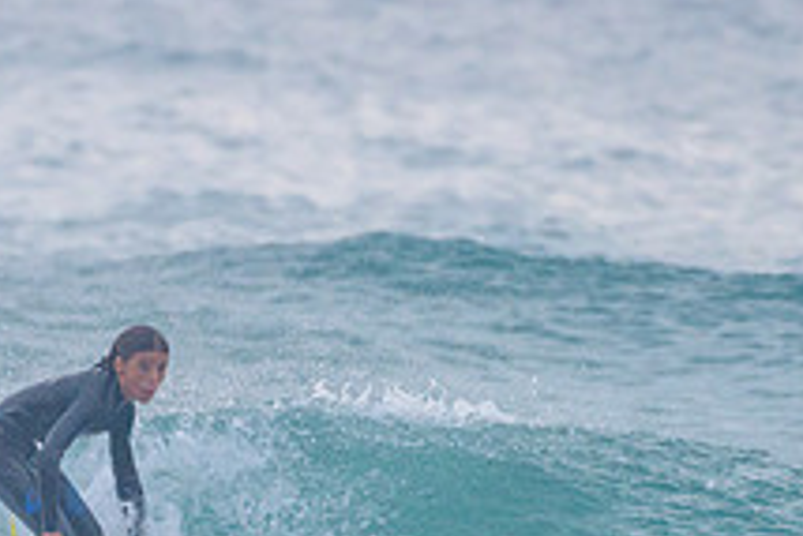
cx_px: 55
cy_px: 588
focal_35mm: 1664
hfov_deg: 1.2
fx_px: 37140
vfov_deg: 0.8
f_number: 5.6
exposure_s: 1/1600
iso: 800
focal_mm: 500
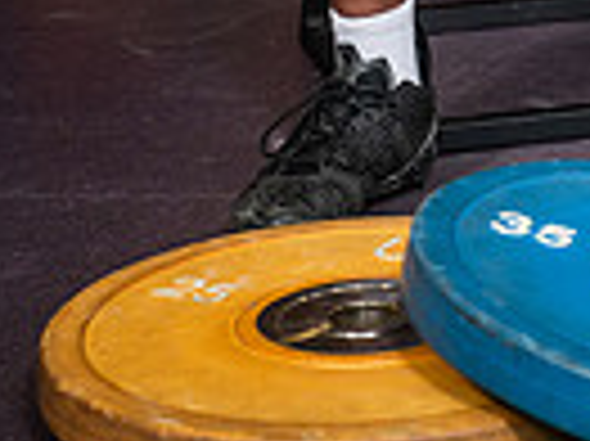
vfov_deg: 8.6
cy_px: -562
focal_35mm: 159
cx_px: 653
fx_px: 2708
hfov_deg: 12.2
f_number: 5.6
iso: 500
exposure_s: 1/250
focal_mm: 48
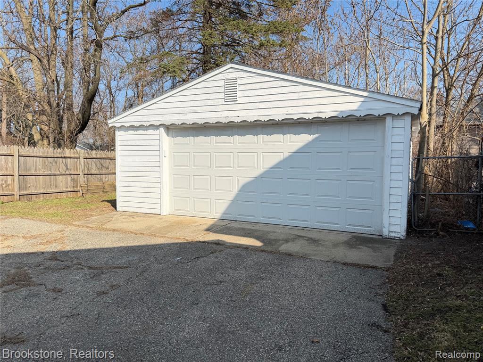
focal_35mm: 24
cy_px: 181
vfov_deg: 56.8
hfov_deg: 71.6
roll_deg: -0.7
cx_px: 242
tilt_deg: -2.6
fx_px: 335
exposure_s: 1/4405
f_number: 1.78
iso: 100
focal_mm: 6.76
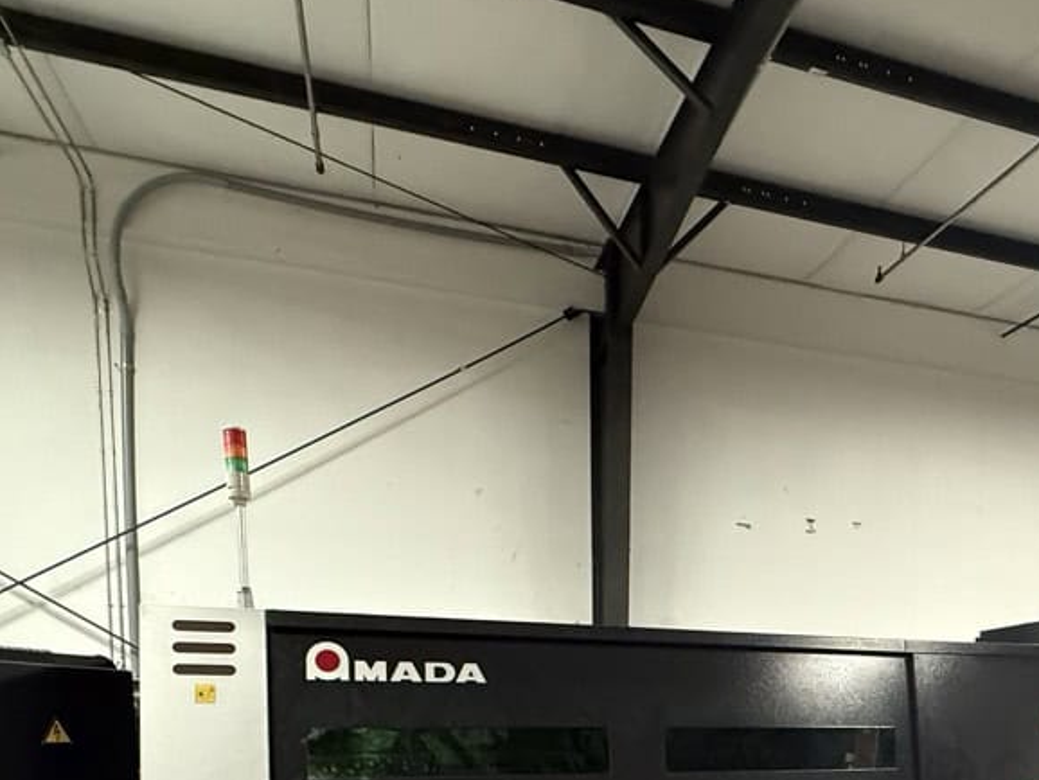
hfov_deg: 56.2
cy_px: 793
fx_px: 931
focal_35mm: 31
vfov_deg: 39.6
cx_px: 746
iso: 800
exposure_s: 1/60
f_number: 2.2
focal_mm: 2.2
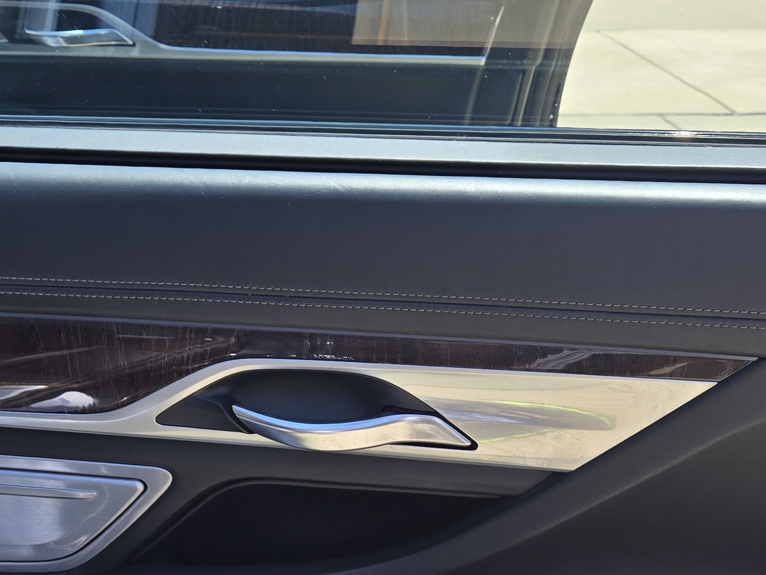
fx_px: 1328
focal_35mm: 60
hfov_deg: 32.2
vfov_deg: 23.5
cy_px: 558
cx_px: 383
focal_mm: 5.4
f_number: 1.8
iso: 25
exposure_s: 1/957
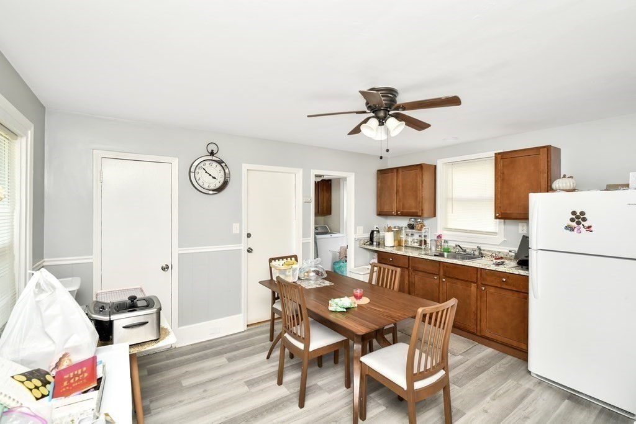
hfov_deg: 100.4
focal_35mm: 15
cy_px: 212
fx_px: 265
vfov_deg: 77.3
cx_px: 318
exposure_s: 1/30
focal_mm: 15
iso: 200
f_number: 7.1
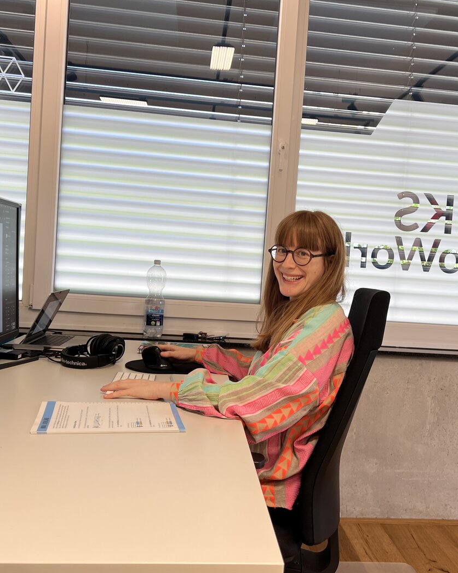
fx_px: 576
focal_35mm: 34
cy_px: 286
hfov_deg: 43.3
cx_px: 251
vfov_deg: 52.8
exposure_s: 1/113
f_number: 1.5
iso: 32
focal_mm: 5.7
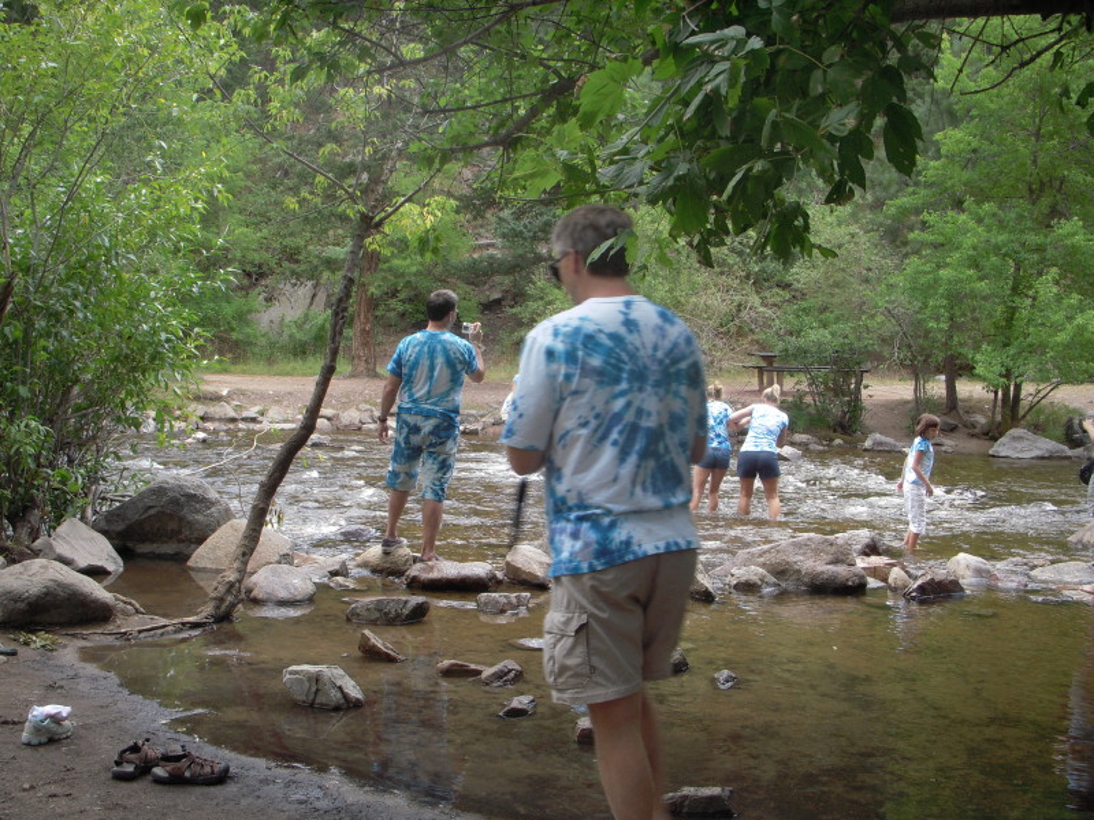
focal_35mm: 38
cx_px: 547
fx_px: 1201
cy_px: 410
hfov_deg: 49.0
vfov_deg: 37.7
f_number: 3.3
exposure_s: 1/60
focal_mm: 6.3
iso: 100
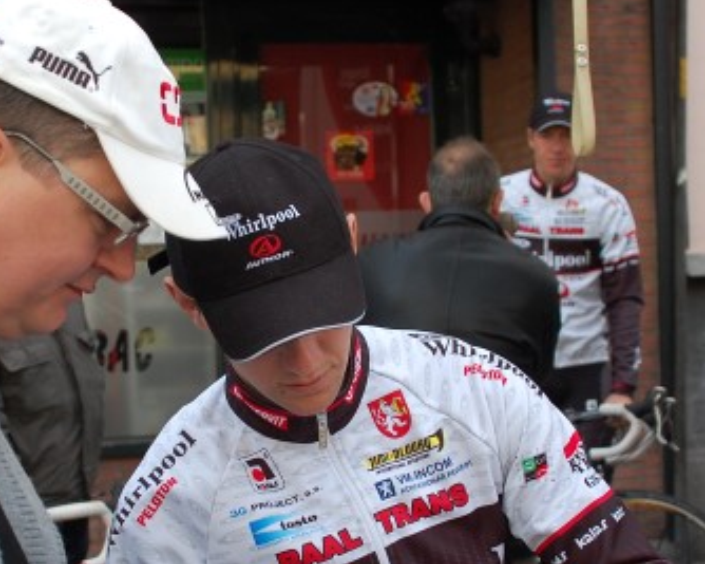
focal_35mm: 79
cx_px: 260
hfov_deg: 24.1
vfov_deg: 19.4
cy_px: 330
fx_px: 1648
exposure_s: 1/640
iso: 400
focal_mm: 26
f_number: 4
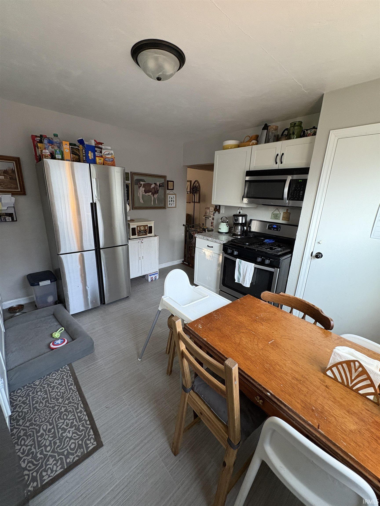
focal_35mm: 14
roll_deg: -2.4
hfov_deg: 85.7
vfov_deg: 102.1
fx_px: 205
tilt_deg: -16.3
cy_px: 253
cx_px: 190
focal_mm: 2.22
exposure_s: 1/60
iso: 250
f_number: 2.2
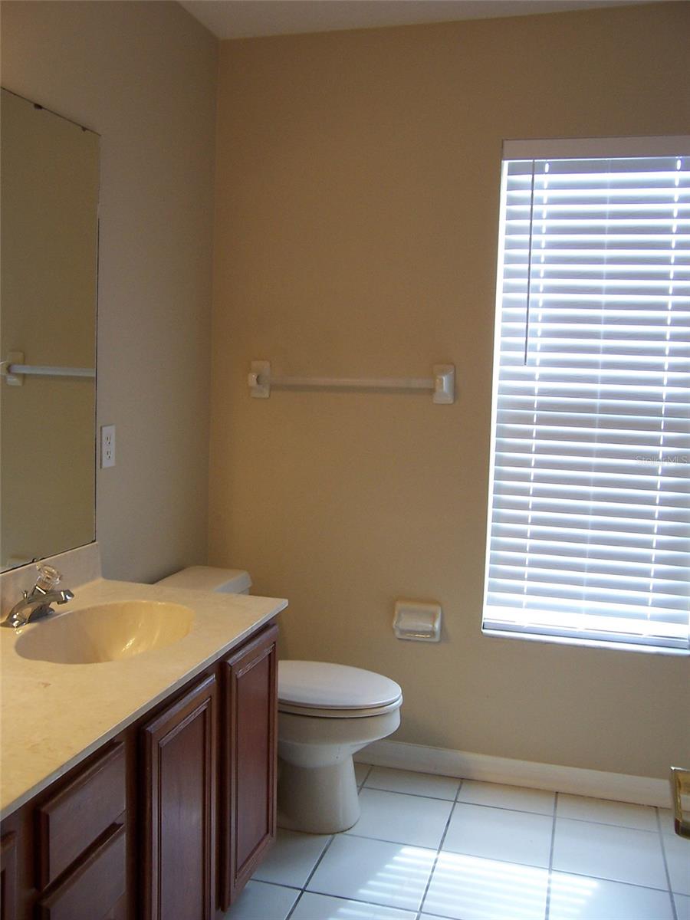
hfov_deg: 42.9
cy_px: 460
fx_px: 877
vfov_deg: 55.4
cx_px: 345
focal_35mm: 33
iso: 140
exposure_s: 1/30
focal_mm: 5.5
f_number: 3.4
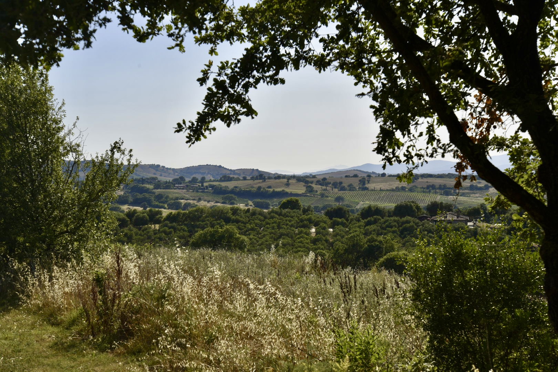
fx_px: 961
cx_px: 279
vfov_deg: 21.9
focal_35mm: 62
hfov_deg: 32.4
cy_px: 186
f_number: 9
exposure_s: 1/320
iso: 100
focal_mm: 62
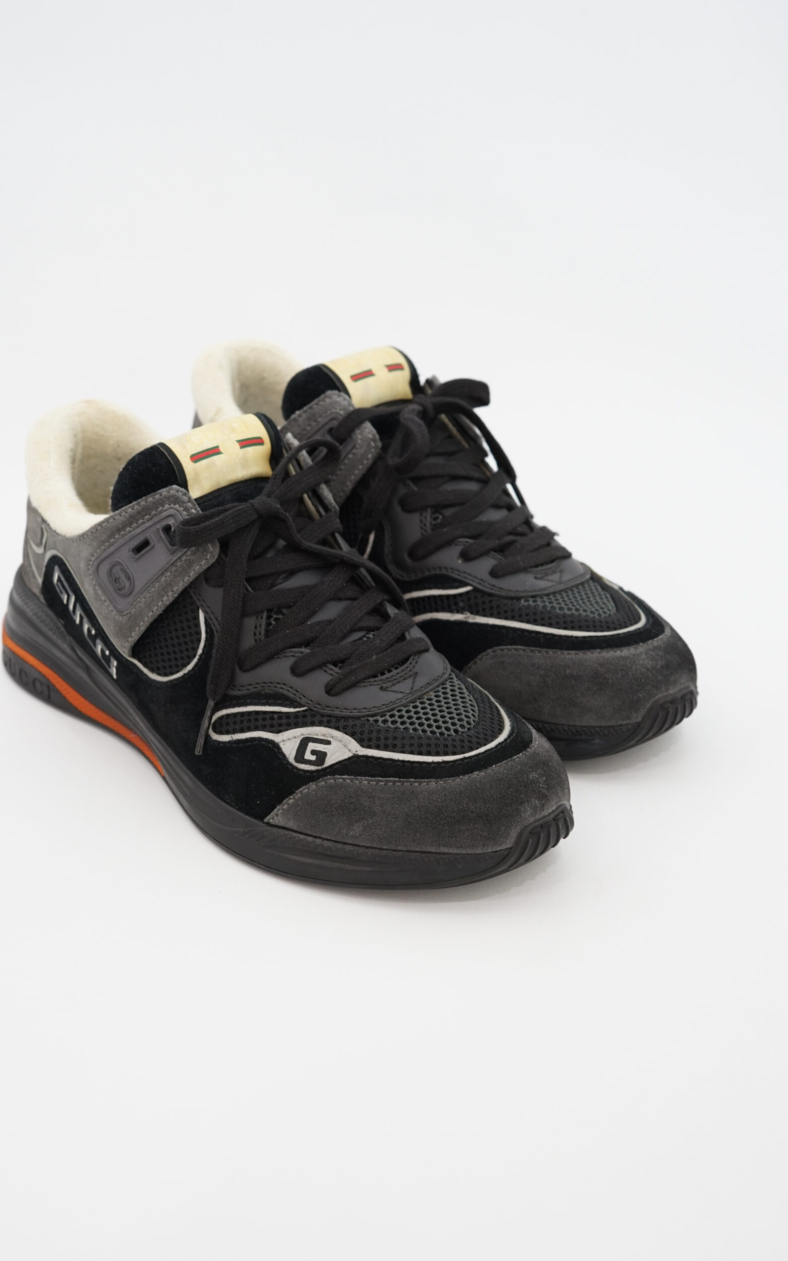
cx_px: 361
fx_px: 1787
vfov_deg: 38.9
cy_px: 642
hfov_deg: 24.9
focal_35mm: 52
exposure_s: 1/10
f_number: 6.3
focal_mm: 50
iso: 640
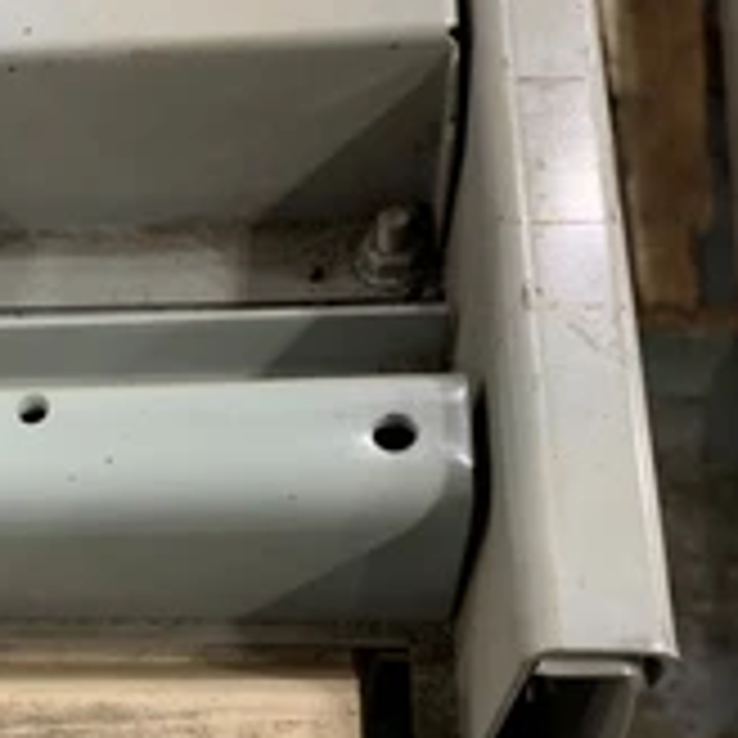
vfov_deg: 29.4
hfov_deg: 29.5
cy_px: 652
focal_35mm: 56
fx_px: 1351
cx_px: 99
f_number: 1.8
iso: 250
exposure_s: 1/60
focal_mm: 4.25
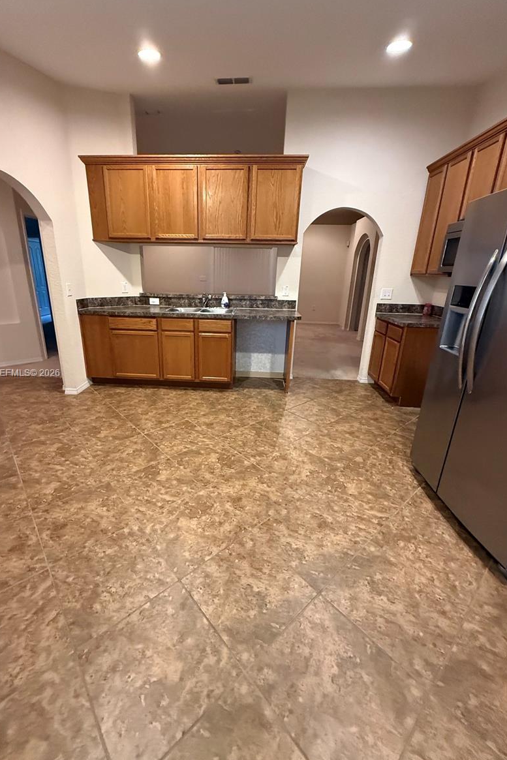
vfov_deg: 100.4
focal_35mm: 15
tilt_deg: -17.4
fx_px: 317
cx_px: 233
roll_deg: -1.1
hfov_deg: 77.2
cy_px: 374
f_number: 2.2
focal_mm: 2.22
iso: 640
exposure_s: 1/60
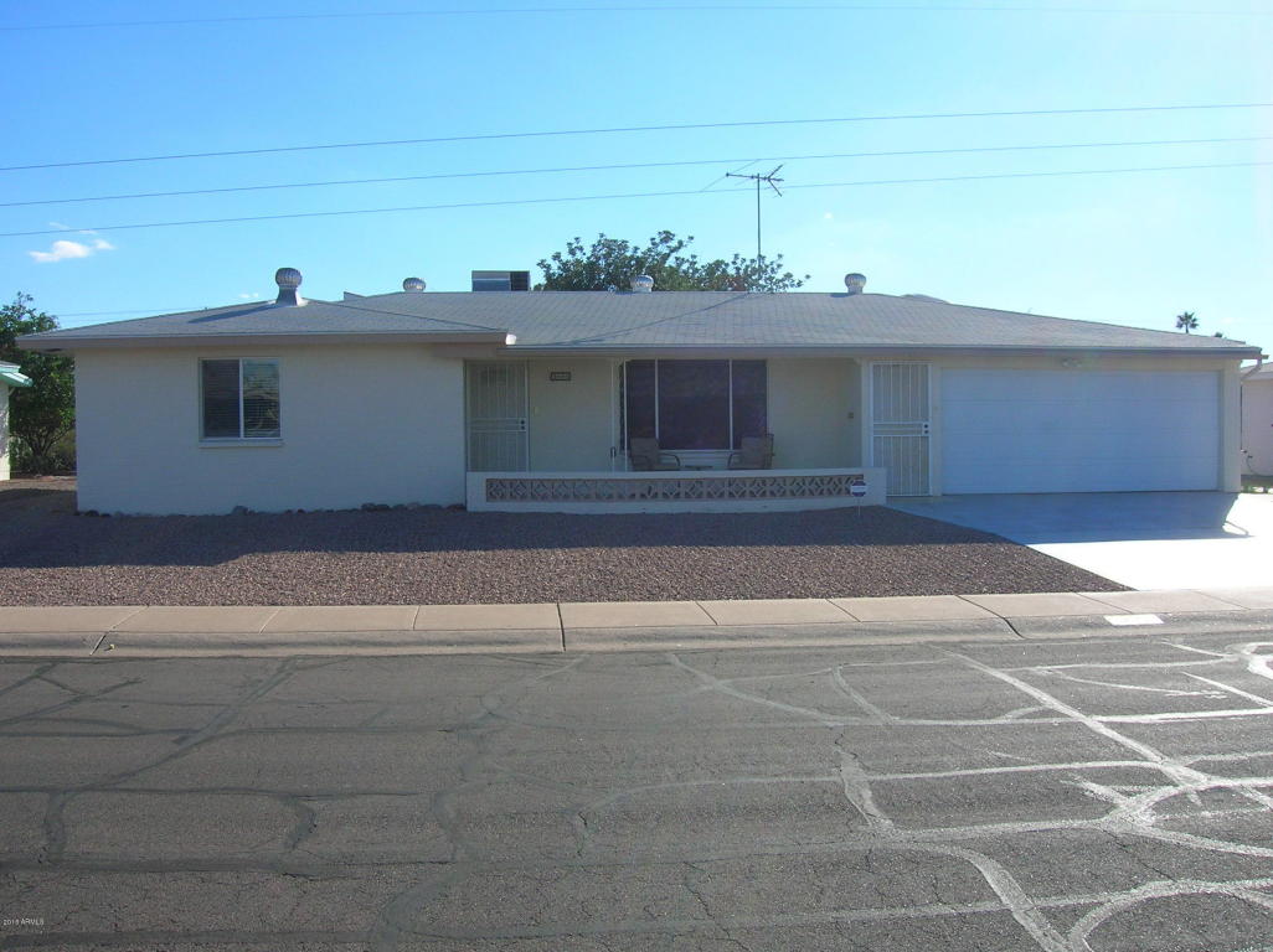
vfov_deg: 41.7
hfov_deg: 54.0
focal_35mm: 34
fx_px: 1249
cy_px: 476
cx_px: 636
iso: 50
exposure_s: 1/440
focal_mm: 5.7
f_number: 4.9
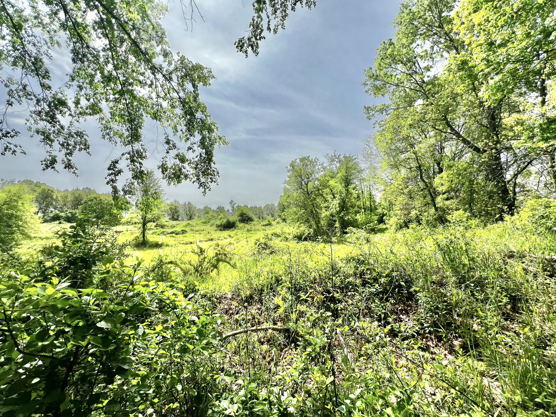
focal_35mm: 13
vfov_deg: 89.9
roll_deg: +0.6
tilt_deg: +4.6
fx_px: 209
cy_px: 208
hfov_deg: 106.2
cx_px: 278
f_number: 1.8
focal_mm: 1.57
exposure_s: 1/2874
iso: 32
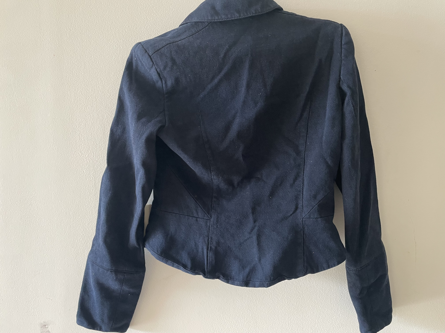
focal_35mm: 26
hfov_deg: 67.3
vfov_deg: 53.1
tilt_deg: -3.8
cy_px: 166
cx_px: 222
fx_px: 334
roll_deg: -0.5
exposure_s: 1/62
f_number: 1.6
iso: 125
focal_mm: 4.2
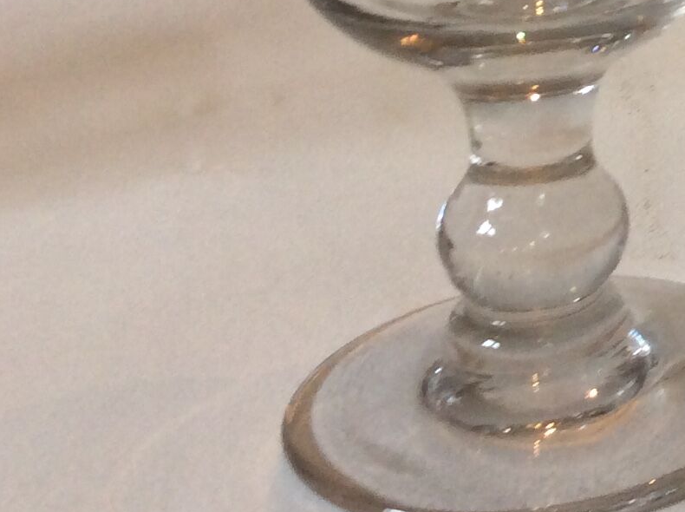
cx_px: 1080
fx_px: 2075
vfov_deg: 13.5
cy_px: -186
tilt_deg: -15.3
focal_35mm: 105
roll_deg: +1.4
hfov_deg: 16.7
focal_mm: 3.3
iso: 50
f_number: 2.4
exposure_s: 1/50
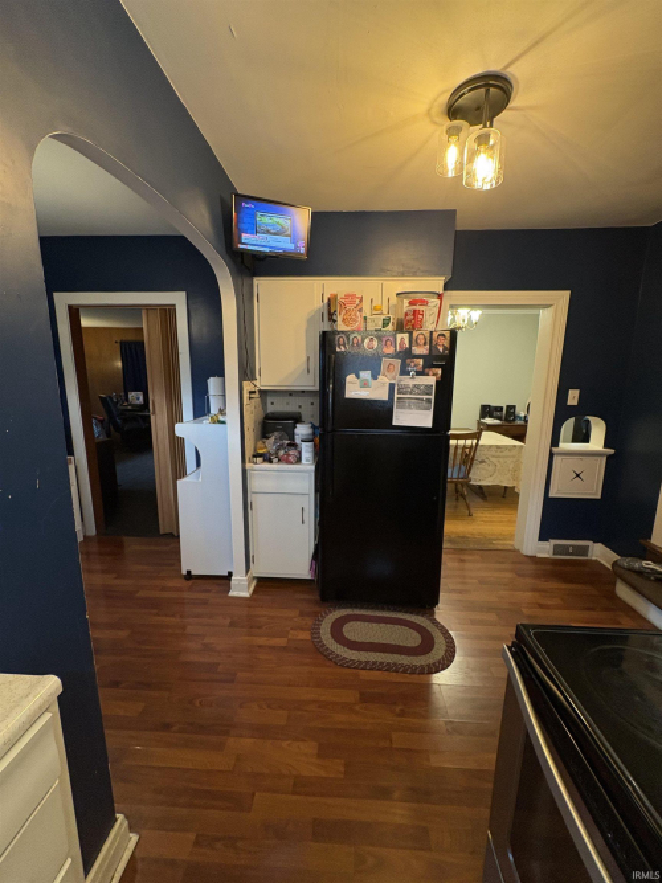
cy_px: 442
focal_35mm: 14
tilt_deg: -8.6
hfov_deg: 85.7
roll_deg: -0.5
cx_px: 331
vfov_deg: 102.1
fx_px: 357
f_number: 2.2
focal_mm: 2.22
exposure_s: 1/60
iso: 250
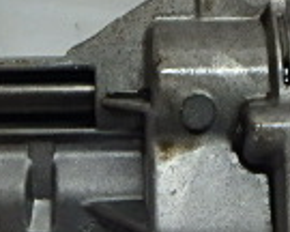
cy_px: 13
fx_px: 833
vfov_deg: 15.6
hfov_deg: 19.8
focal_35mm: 97
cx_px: 146
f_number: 3.5
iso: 200
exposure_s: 1/60
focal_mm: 3.7
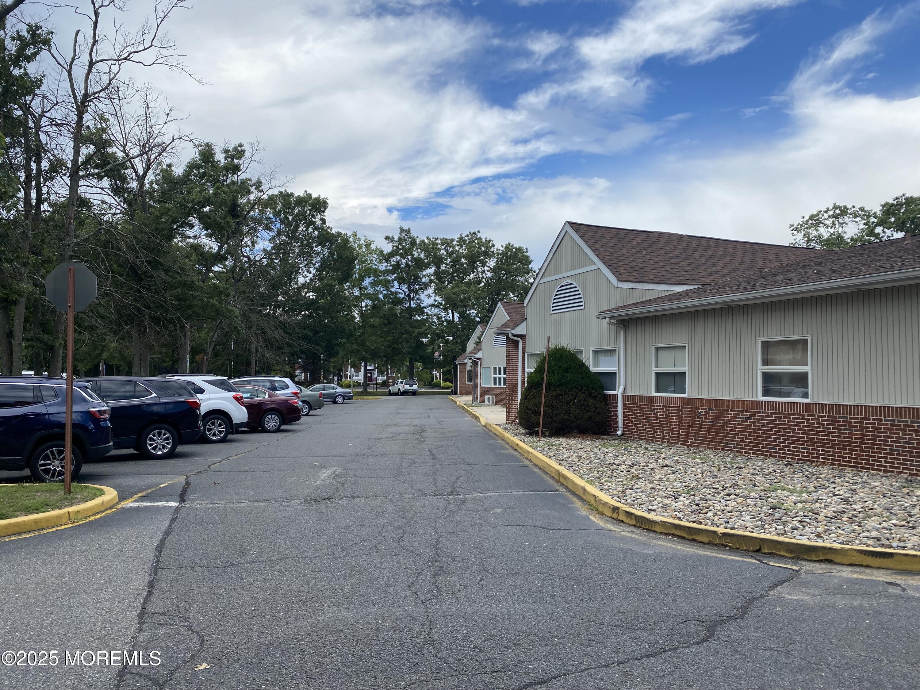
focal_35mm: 26
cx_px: 460
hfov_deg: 67.3
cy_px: 345
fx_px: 691
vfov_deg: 53.1
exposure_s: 1/1996
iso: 32
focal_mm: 4.25
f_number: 1.8
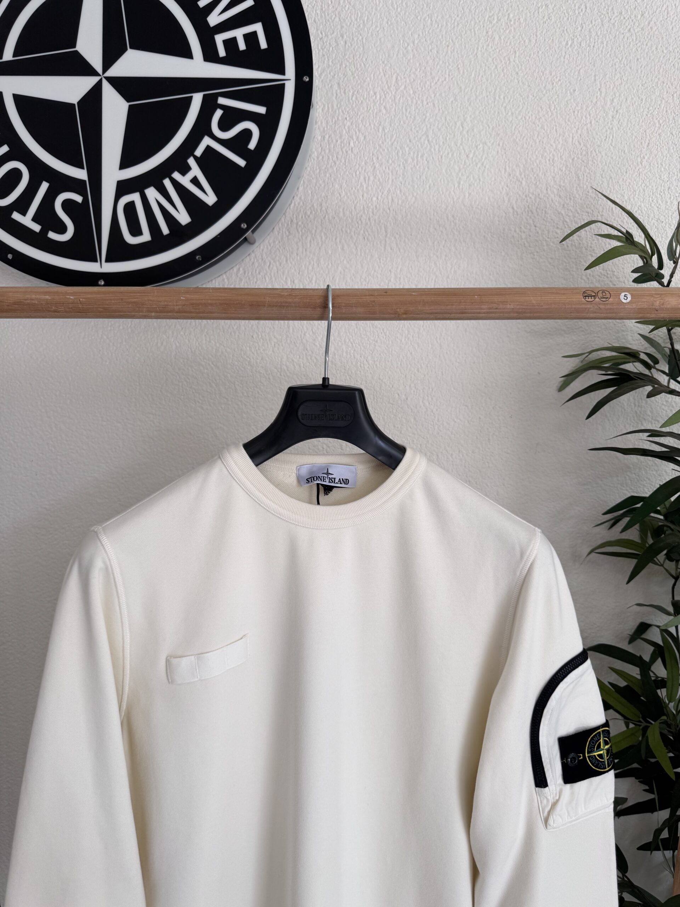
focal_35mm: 24
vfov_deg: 71.6
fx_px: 629
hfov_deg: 56.8
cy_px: 454
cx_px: 340
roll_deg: -0.6
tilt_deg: -2.7
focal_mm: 6.76
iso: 50
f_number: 1.78
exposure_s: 1/129
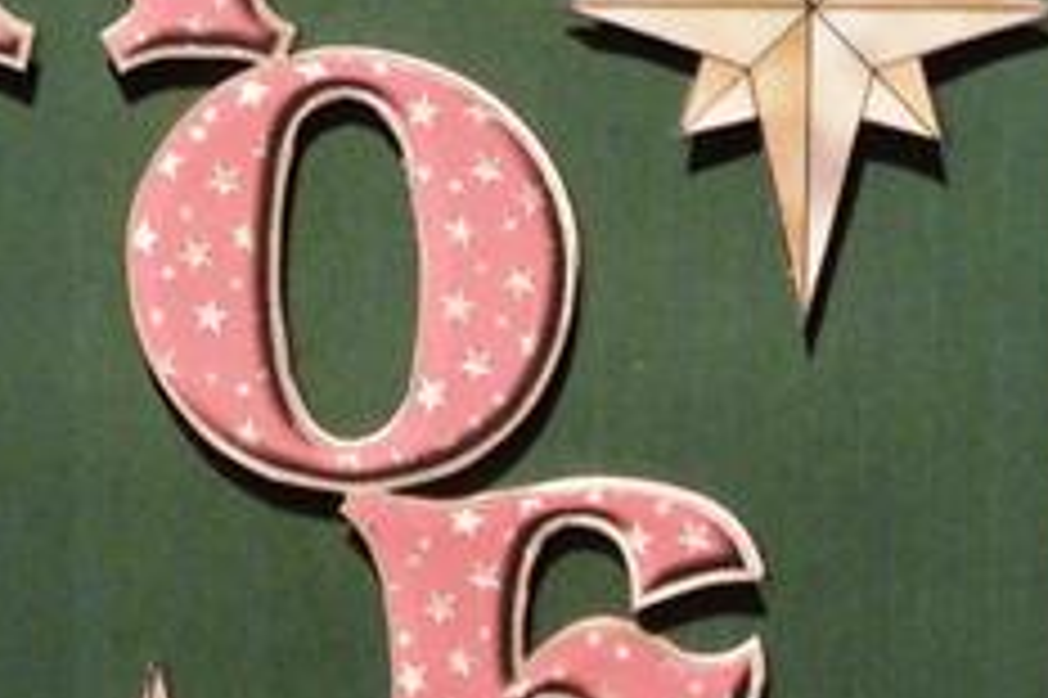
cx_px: 504
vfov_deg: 9.4
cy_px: 450
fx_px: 4218
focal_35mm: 145
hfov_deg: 14.2
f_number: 4.1
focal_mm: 11.9
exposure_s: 1/8
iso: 400
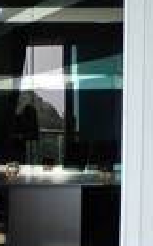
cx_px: -246
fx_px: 756
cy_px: 185
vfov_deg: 18.3
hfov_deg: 9.8
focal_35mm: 113
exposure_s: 1/15
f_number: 3.5
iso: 200
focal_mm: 16
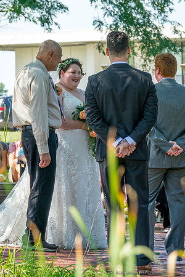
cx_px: 92
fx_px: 1310
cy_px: 138
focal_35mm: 170
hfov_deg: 8.1
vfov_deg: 12.1
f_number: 4
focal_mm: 62.39
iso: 100
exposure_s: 1/400
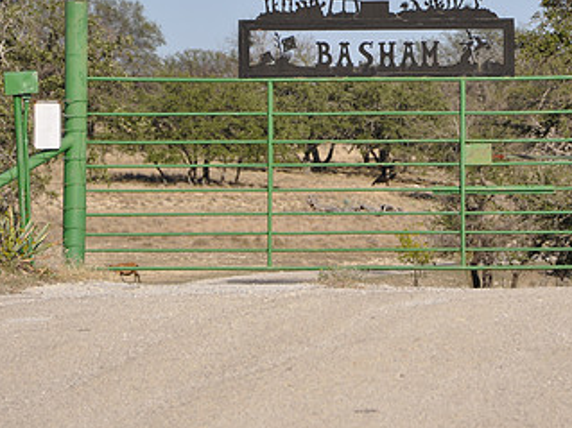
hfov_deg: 7.2
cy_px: 90
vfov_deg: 5.4
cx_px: 355
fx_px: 4540
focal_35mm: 275
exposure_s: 1/250
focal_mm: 105
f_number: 8
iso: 200
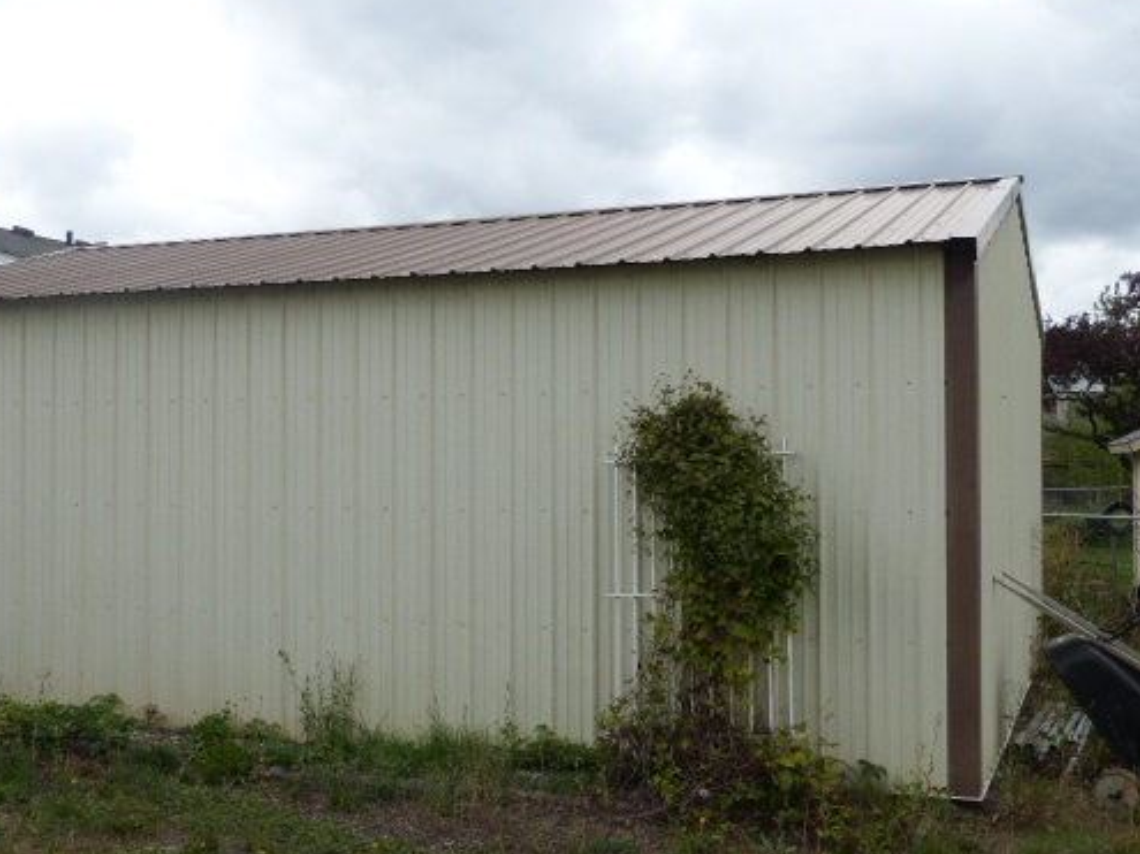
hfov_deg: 42.5
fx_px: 1449
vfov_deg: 32.9
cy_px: 451
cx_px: 410
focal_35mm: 44
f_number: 3.7
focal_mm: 6.1
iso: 100
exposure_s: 1/400
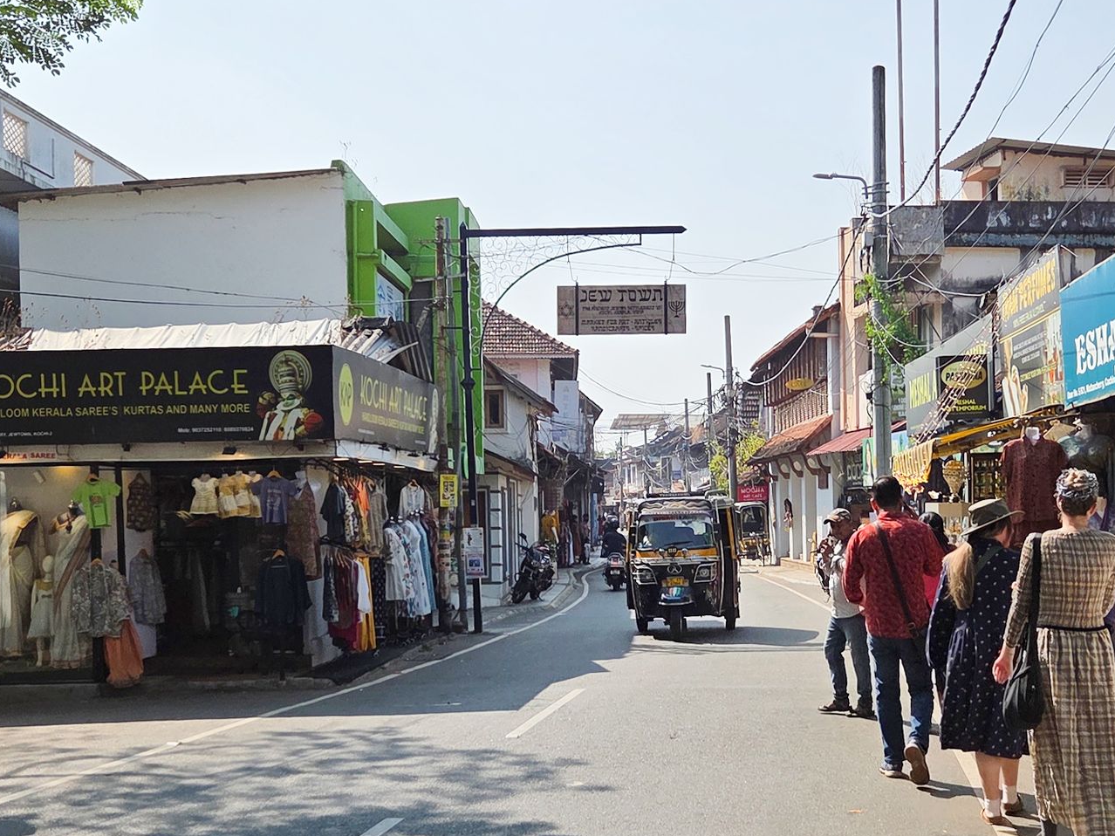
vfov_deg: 38.8
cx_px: 671
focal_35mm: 36
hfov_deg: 51.0
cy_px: 602
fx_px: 1159
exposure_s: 1/7891
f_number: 1.8
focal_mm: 5.4
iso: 80
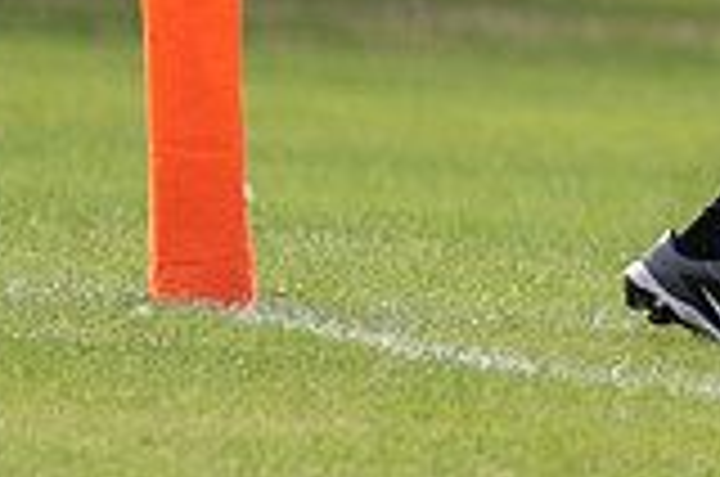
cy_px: -198
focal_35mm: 1215
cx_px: 1913
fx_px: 24251
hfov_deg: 1.7
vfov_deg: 1.1
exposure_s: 1/1250
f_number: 2.8
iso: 100
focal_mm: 200
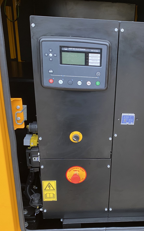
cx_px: 114
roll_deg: -2.0
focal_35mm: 37
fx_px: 232
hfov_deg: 33.5
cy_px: 115
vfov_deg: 52.7
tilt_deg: -21.1
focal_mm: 4.25
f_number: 1.8
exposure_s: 1/67
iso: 125
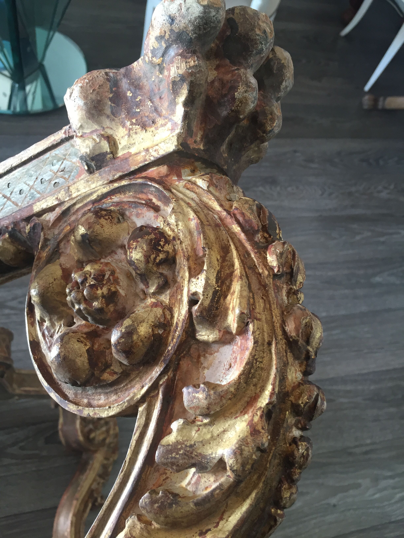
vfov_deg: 61.7
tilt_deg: -57.6
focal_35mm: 29
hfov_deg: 48.2
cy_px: 269
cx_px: 202
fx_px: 451
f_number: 2.2
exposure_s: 1/33
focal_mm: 4.15
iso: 80
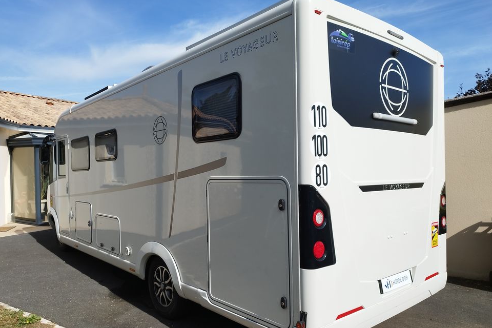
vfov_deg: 49.5
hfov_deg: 69.4
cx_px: 238
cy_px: 178
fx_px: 355
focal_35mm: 26
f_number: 1.89
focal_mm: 5.89
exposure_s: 1/1057
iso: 50
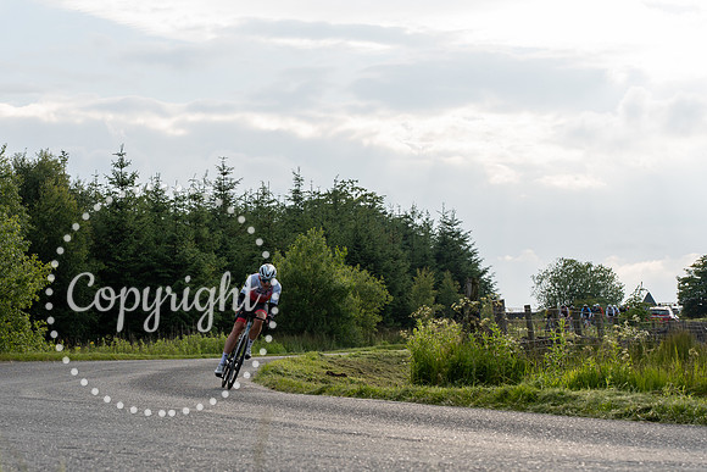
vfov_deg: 14.8
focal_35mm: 92
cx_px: 261
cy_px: 321
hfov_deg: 22.0
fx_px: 1815
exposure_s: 1/500
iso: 200
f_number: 6.3
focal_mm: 68
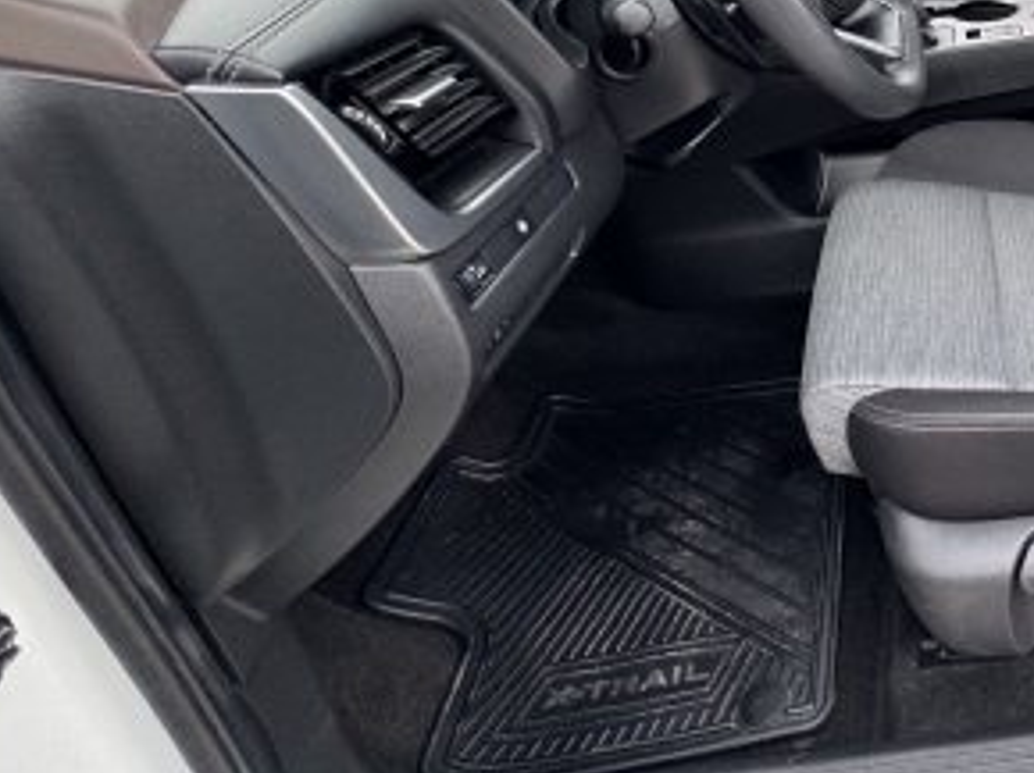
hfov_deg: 50.2
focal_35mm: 29
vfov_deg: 43.0
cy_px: 43
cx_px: 1030
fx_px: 866
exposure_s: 1/99
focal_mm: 2.22
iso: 125
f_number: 2.2
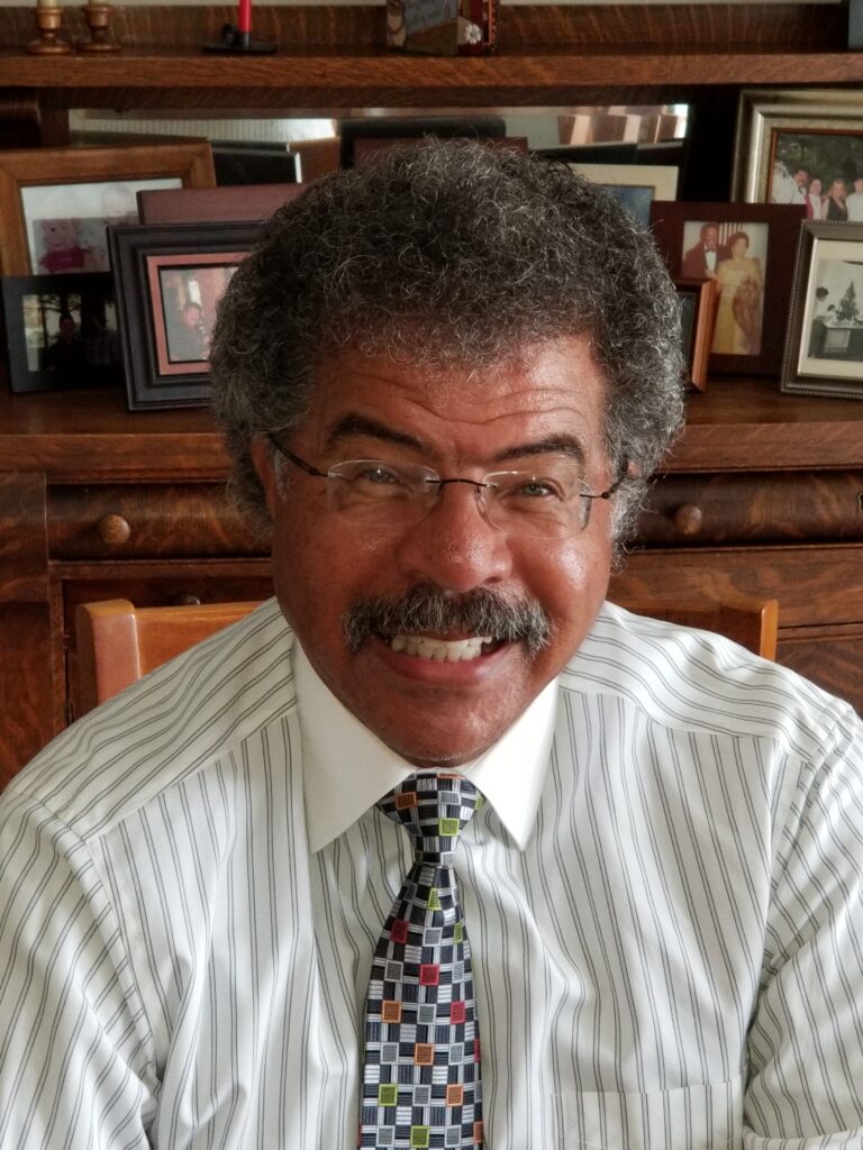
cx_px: 432
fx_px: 1729
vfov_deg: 36.8
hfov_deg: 28.0
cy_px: 575
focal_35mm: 52
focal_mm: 6
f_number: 2.4
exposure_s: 1/30
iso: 100
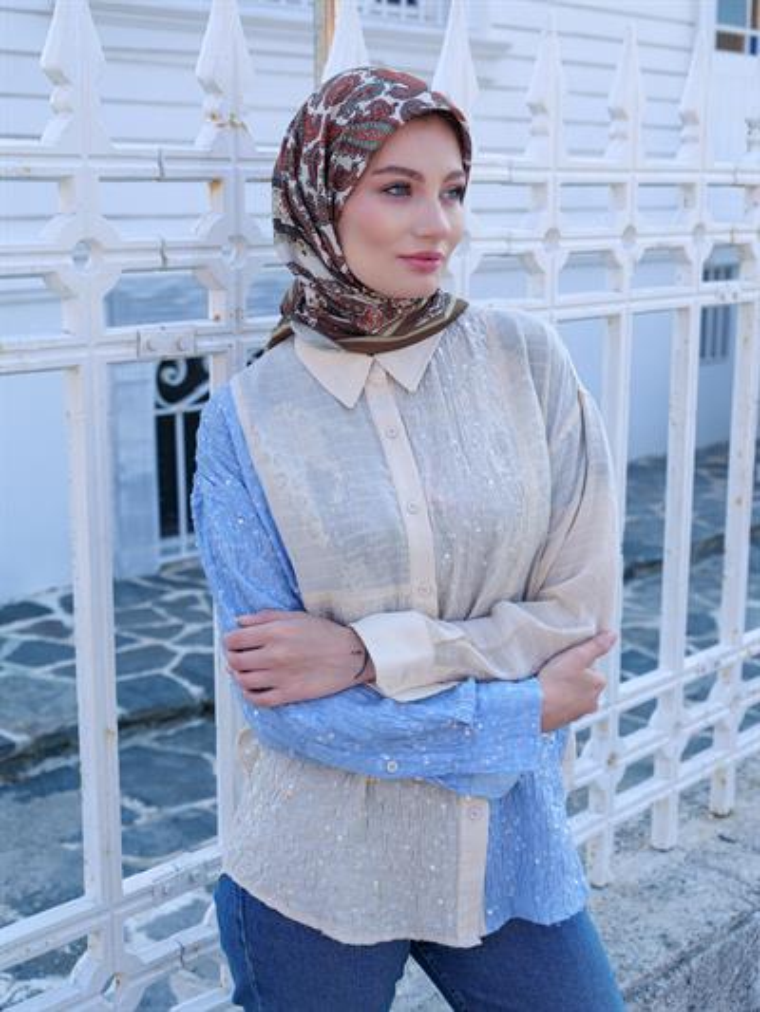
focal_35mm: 53
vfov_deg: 36.2
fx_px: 1551
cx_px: 380
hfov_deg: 27.5
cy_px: 506
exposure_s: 1/210
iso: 320
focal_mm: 67.6
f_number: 7.1
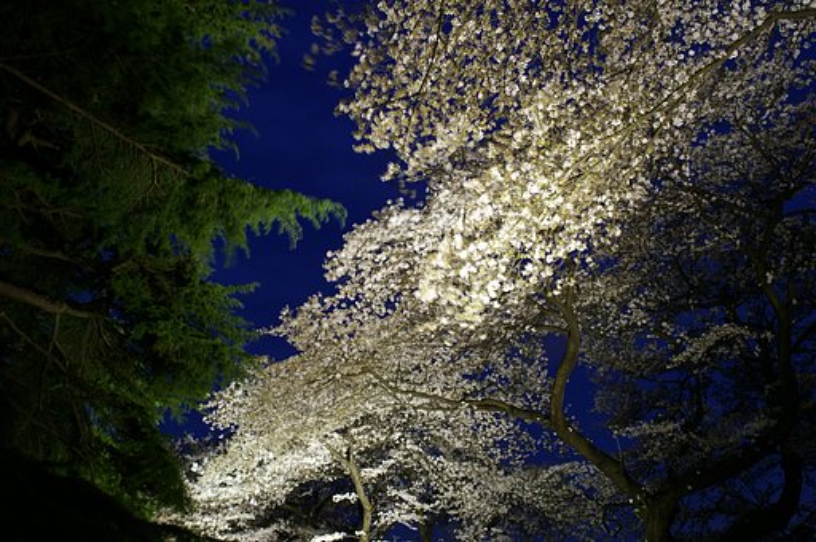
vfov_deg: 36.8
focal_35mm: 36
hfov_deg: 53.2
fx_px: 815
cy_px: 271
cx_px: 408
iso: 200
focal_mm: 24
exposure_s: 2
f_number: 5.6
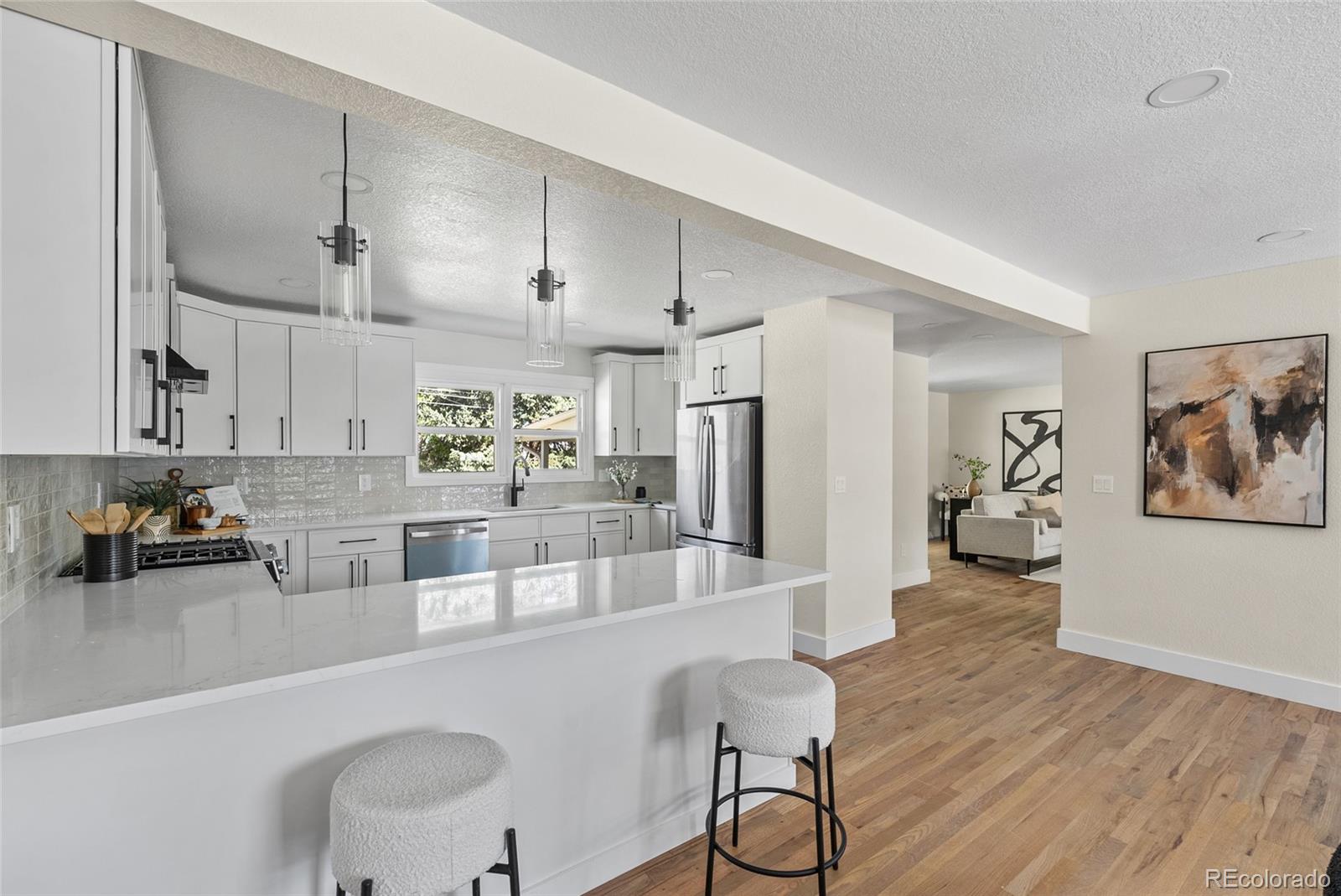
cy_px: 448
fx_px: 596
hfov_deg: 96.7
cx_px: 670
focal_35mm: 16
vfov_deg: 73.8
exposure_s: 1/4
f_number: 8
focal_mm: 16
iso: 200
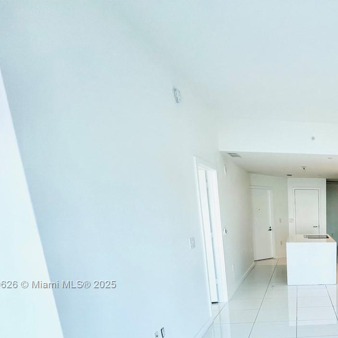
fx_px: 287
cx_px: 345
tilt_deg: -14.2
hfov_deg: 48.8
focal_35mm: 26
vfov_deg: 55.2
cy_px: 285
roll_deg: -0.9
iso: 64
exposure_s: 1/120
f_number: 1.8
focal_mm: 1.57
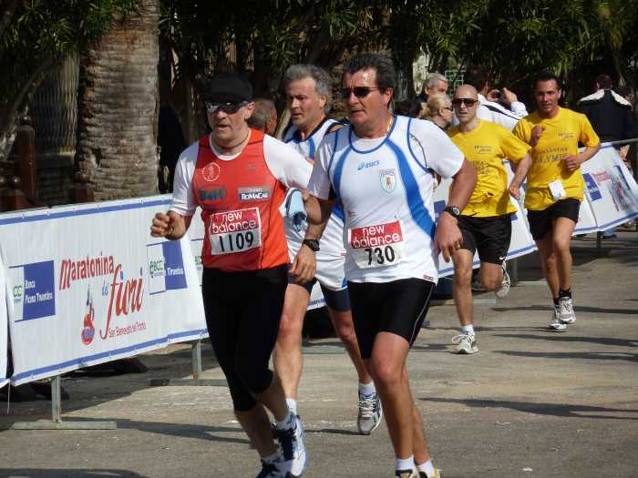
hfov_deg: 8.2
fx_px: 4460
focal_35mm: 242
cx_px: 319
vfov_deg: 6.1
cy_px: 239
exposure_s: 1/500
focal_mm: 39.7
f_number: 5.6
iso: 80
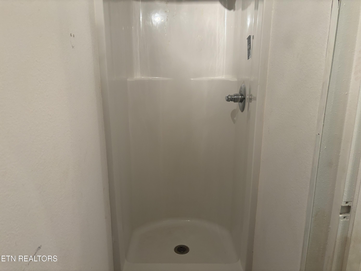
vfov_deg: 53.1
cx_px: 180
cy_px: 136
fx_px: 271
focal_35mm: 26
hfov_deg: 67.3
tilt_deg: -12.7
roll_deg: -0.7
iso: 125
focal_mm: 5.96
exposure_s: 1/60
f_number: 1.6
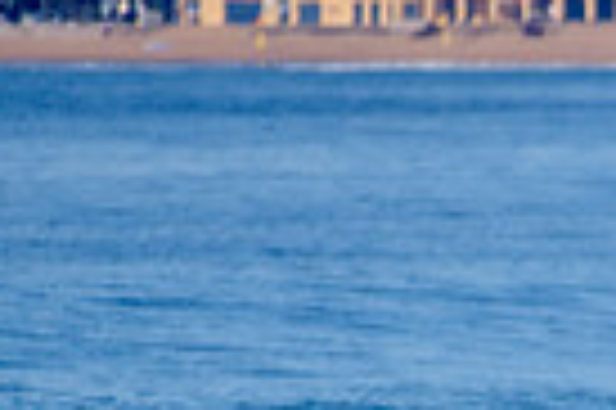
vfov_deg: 0.6
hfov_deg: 1.0
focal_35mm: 2123
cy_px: 543
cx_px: 917
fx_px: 36283
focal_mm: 500
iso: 125
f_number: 5.6
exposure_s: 1/1600
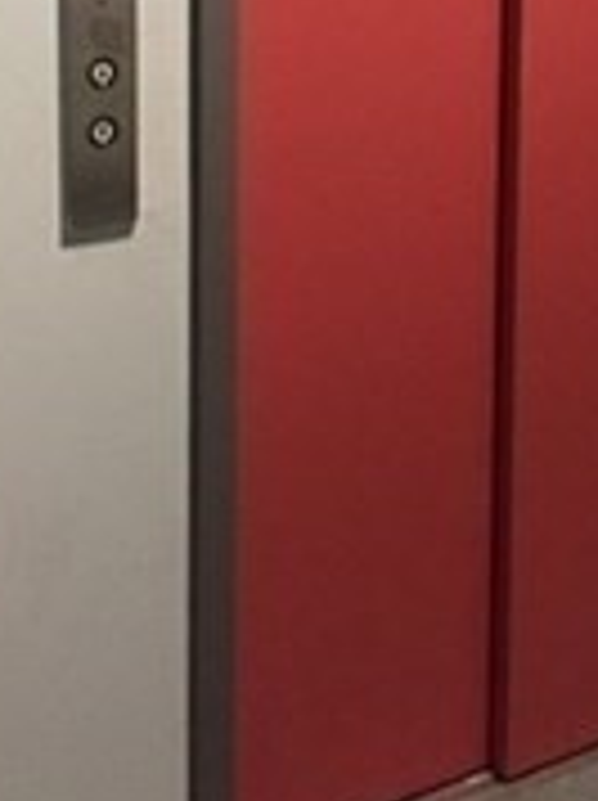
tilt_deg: -5.1
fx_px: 1847
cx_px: 400
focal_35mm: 80
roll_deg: -0.9
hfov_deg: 18.3
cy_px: -158
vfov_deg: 22.5
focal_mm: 4.15
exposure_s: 1/30
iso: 160
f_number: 2.2
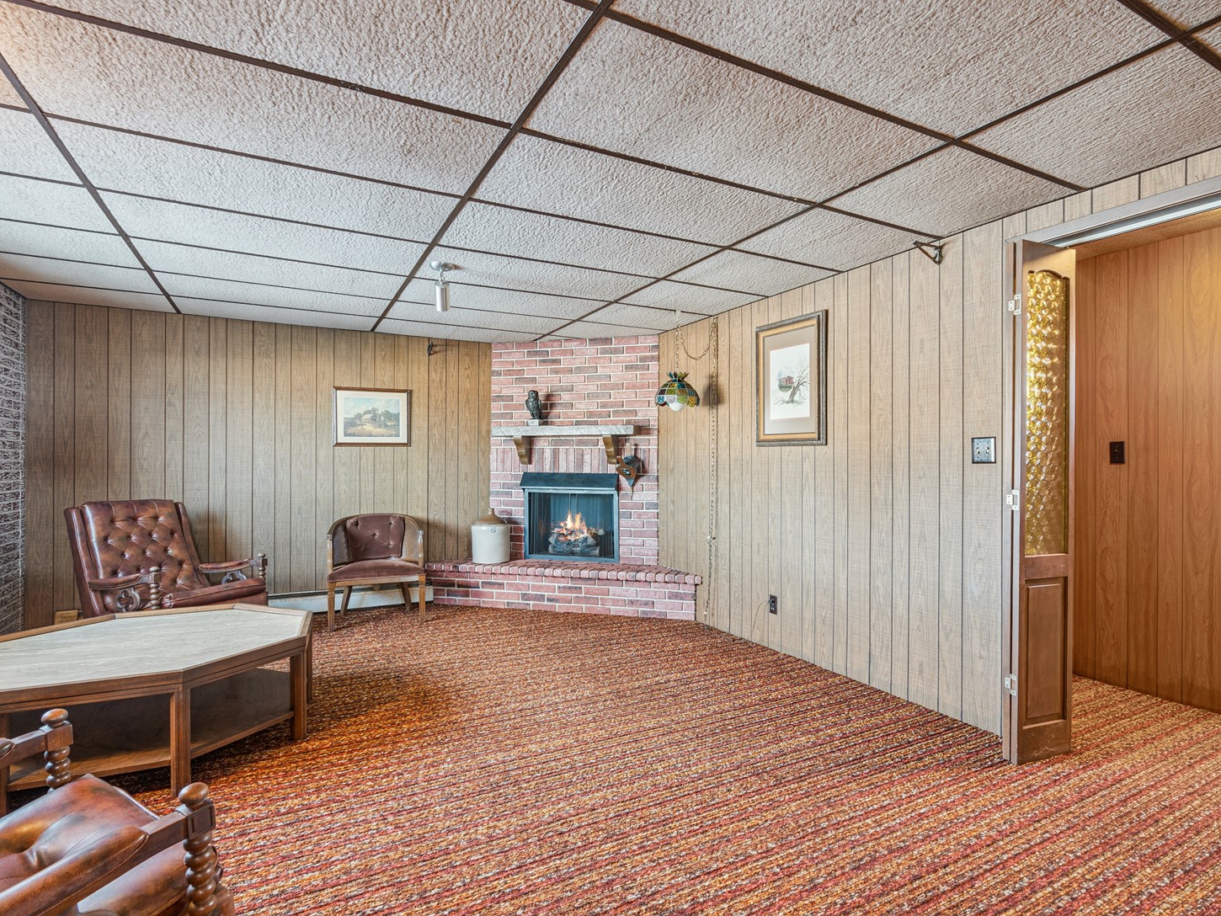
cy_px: 470
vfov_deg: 71.6
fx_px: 635
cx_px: 655
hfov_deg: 87.6
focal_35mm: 18
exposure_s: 1
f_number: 10
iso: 400
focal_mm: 16
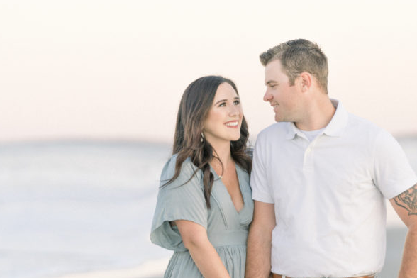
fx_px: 2560
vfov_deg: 6.2
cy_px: 206
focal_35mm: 221
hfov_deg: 9.3
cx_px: 314
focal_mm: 127
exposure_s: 1/800
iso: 640
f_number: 2.8
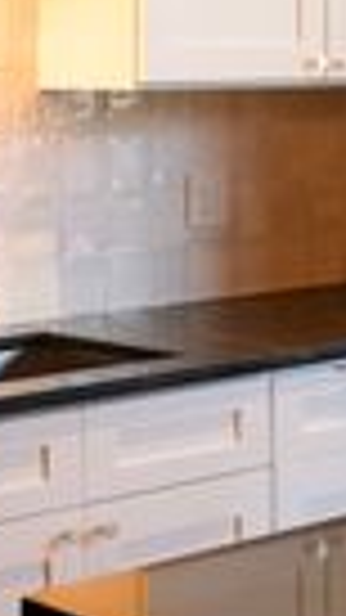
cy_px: 137
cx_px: -94
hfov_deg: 11.5
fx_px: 1681
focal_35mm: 103
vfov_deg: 20.6
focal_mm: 18
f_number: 2.5
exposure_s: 1/220
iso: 800
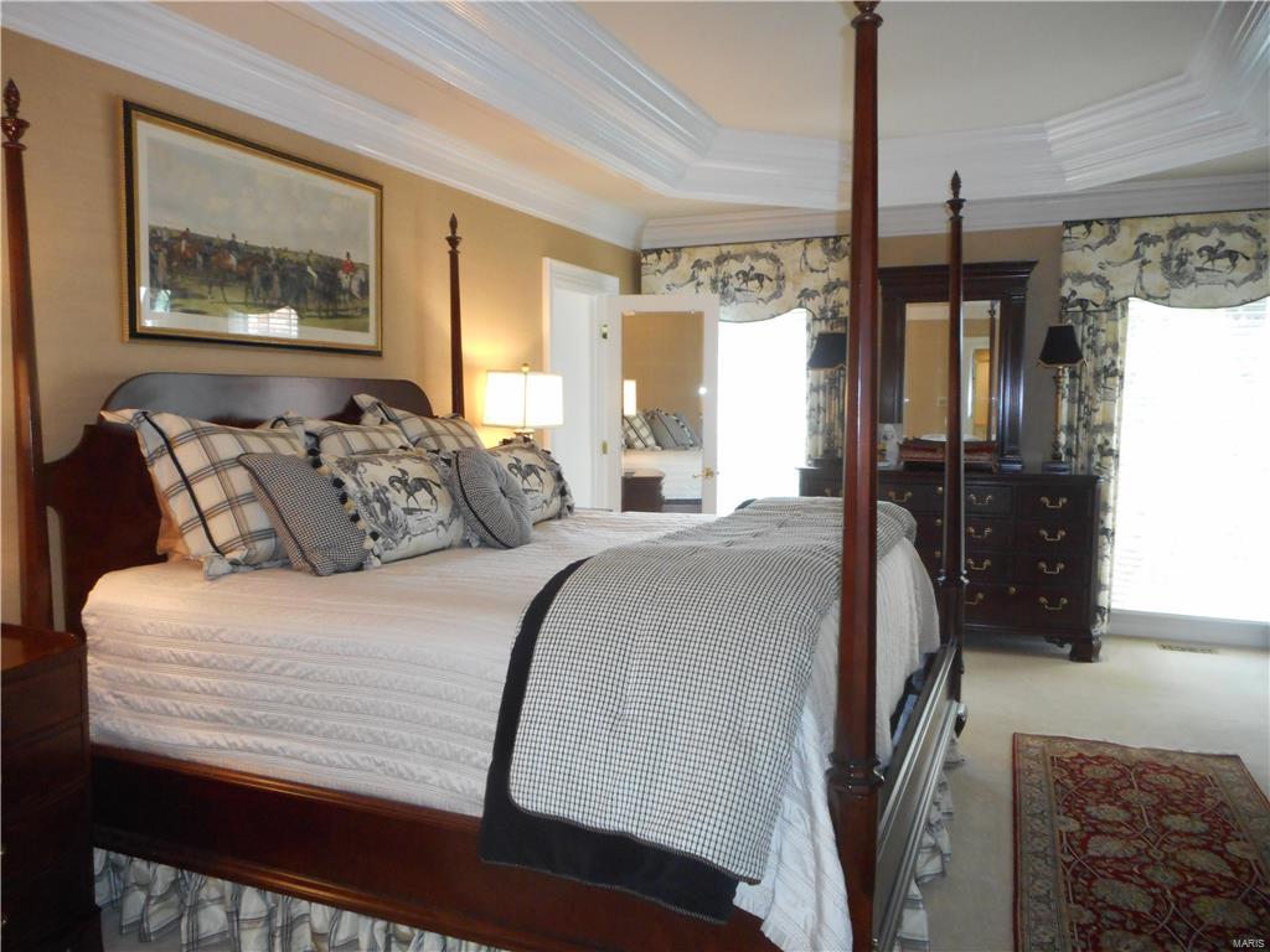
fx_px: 917
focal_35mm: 25
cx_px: 635
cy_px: 476
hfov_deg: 69.4
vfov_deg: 54.9
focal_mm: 4.5
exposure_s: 1/25
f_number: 3.7
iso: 400
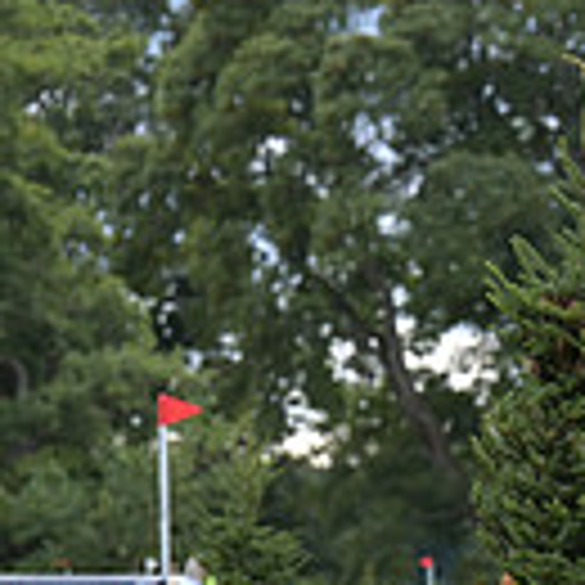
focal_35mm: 475
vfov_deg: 3.7
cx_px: 1233
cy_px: 443
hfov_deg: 3.7
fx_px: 9082
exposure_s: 1/1250
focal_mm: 125
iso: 720
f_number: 5.6
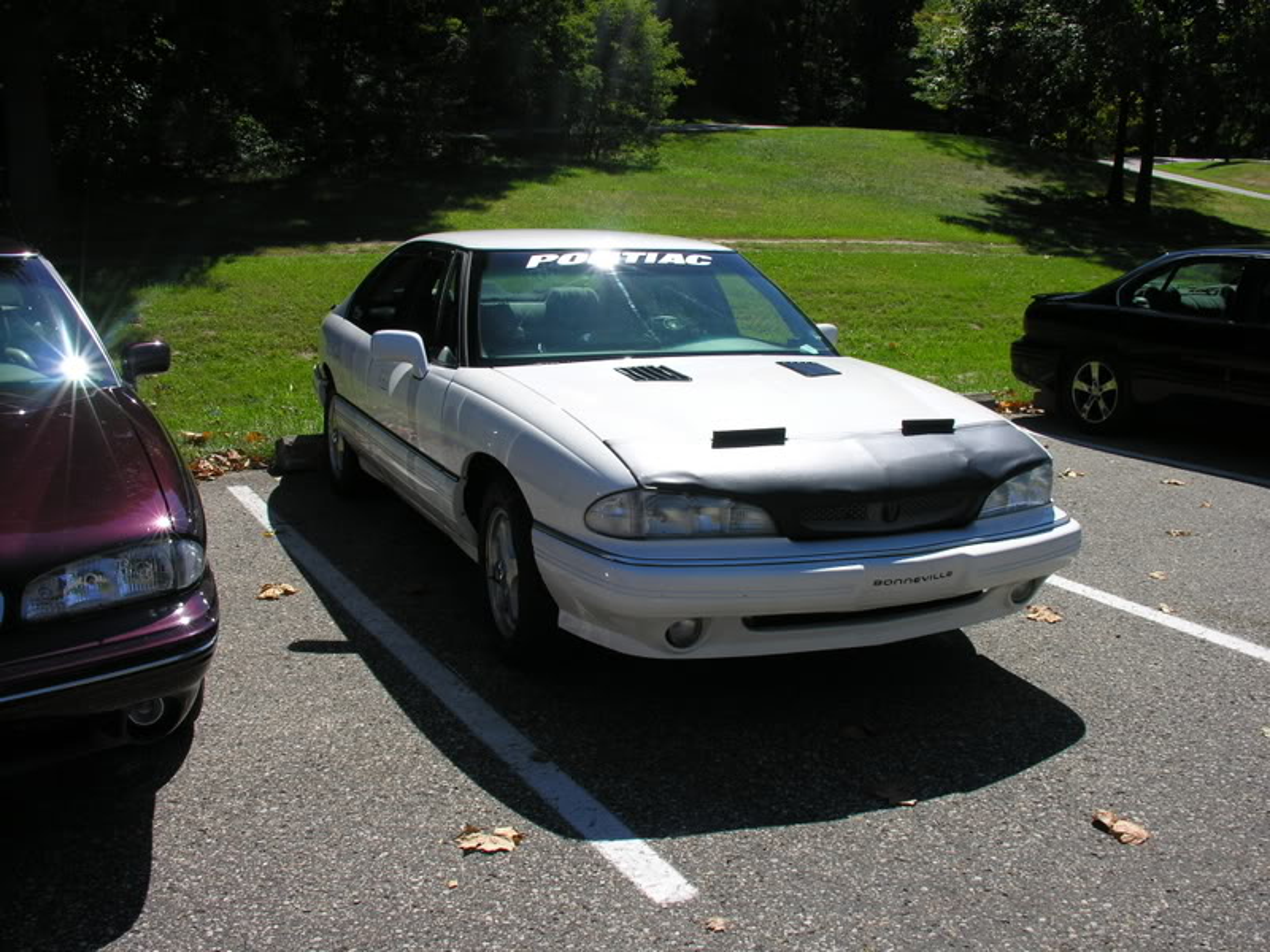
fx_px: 1284
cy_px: 476
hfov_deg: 52.6
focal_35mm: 35
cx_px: 635
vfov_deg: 40.7
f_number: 6.3
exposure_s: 1/225
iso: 50
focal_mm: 8.9
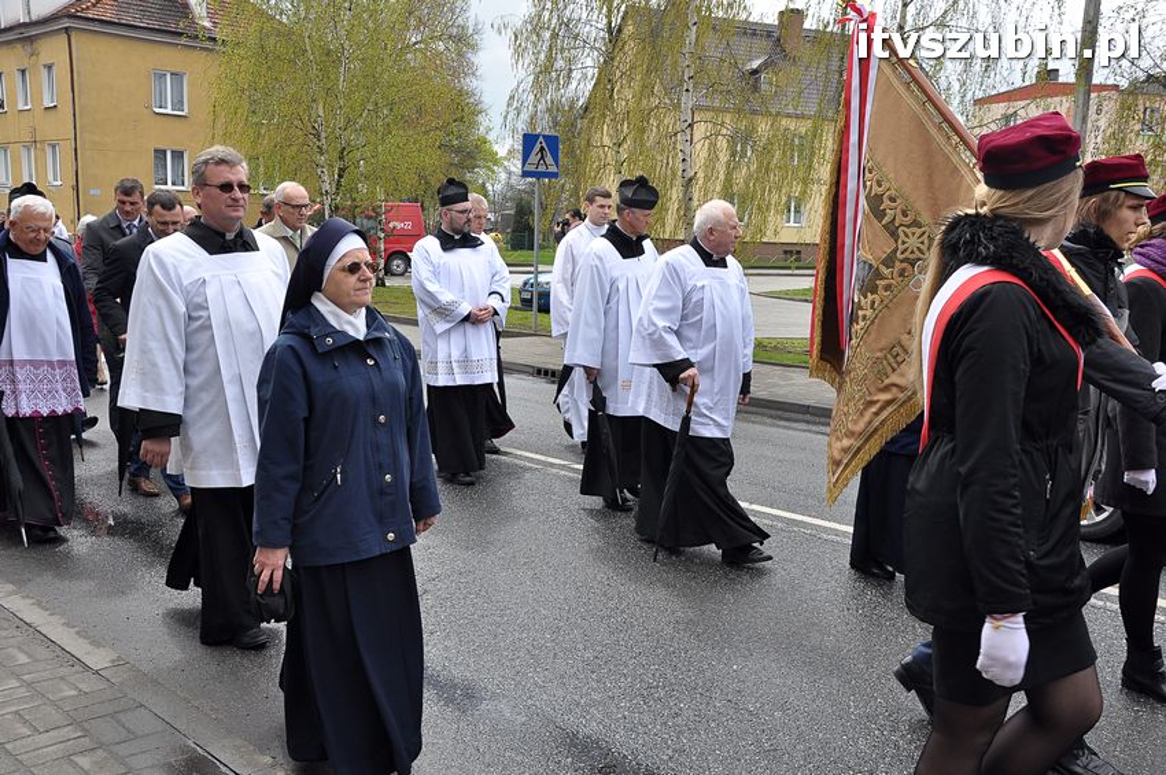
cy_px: 388
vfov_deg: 39.9
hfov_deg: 57.3
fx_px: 1068
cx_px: 583
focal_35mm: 33
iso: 320
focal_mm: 22
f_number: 8
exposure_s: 1/250
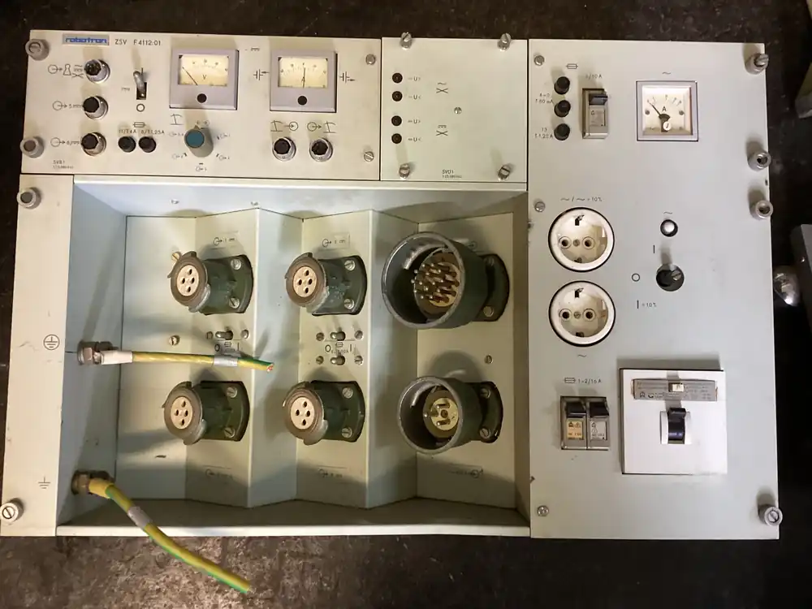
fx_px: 727
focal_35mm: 31
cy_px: 304
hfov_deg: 58.4
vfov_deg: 45.4
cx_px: 406
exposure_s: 1/50
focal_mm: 3.3
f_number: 2.4
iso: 250
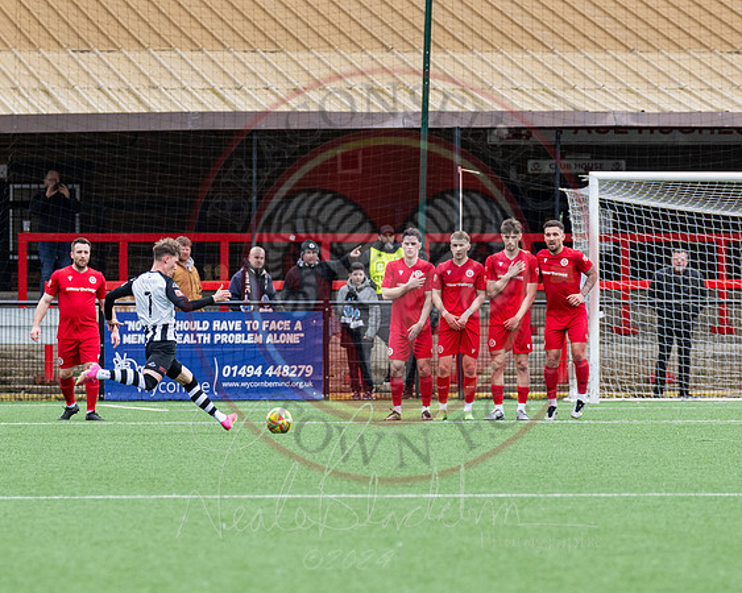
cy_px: 262
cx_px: 272
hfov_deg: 4.5
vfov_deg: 3.6
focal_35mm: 426
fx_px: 9344
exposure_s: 1/1600
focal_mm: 200
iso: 800
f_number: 4
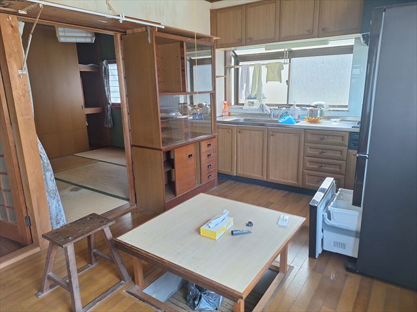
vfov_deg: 58.9
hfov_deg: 73.9
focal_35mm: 23
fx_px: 277
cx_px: 208
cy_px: 156
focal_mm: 5.54
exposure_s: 1/50
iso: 100
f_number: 1.8
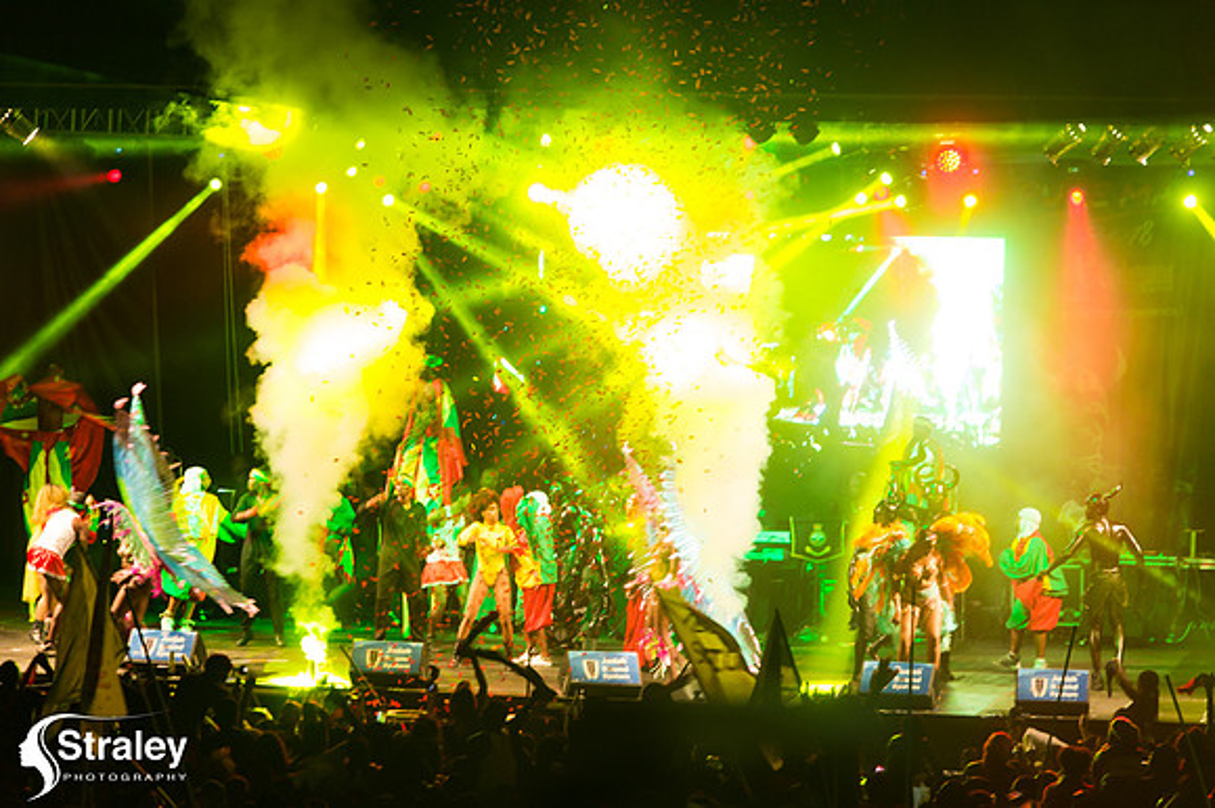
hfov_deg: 12.5
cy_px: 404
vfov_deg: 8.3
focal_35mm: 165
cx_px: 608
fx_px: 5565
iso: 2000
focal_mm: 165
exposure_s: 1/60
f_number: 5.6
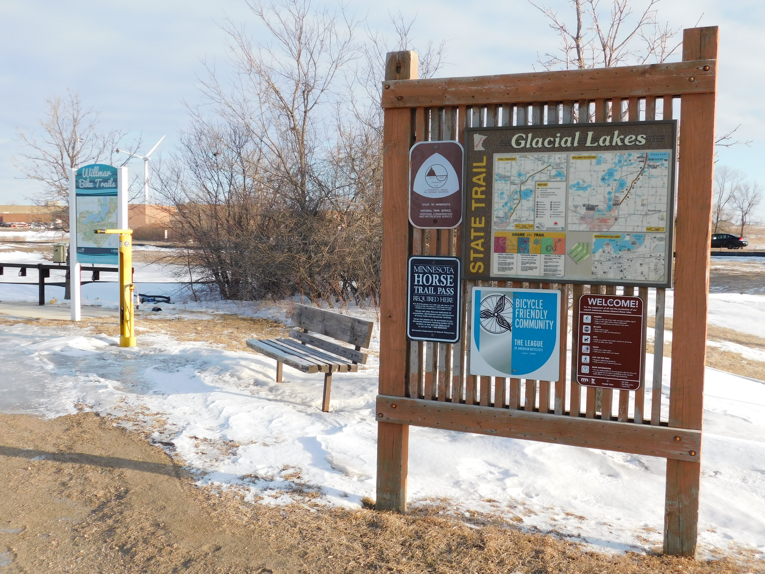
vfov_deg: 39.7
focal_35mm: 36
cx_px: 382
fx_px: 796
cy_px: 287
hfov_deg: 51.4
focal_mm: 6.3
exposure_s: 1/1000
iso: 125
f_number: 3.5
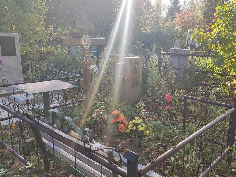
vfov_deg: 42.8
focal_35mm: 33
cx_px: 139
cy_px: 104
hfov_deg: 55.0
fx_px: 225
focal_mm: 4.77
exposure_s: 1/403
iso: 112
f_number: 1.75
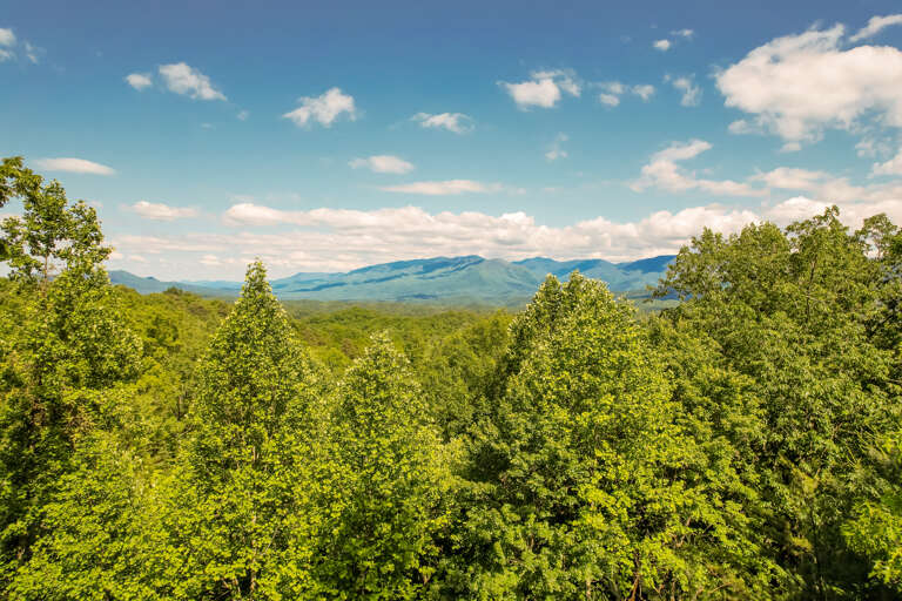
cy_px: 300
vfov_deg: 57.2
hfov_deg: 78.6
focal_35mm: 22
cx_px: 451
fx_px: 551
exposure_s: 1/2000
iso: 110
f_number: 2.8
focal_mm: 8.38
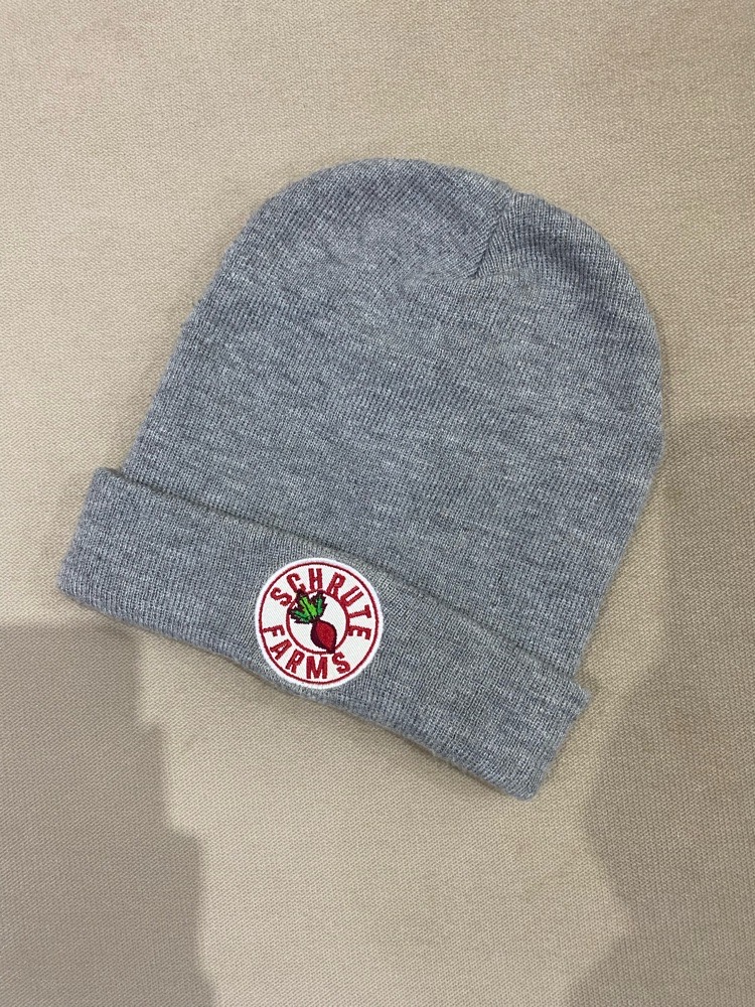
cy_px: 504
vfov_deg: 67.3
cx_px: 378
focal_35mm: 26
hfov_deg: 53.1
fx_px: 756
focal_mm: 4.25
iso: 200
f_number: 1.8
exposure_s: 1/50
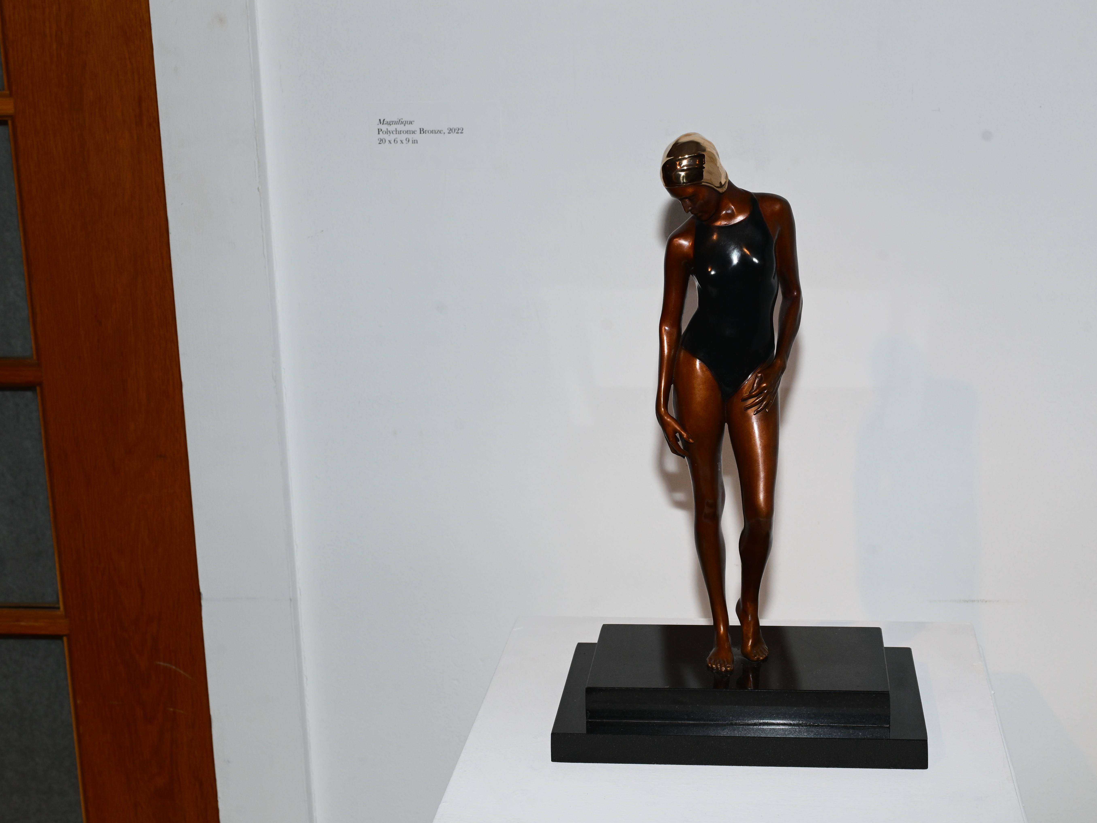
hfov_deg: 34.9
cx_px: 627
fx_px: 1743
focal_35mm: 55
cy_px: 414
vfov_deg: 26.6
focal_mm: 50
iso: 1250
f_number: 9
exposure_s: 1/200
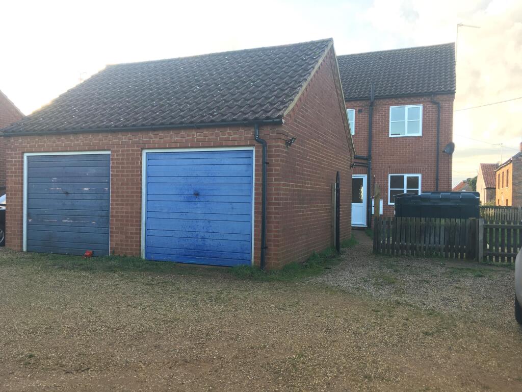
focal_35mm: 29
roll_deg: +0.0
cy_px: 196
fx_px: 437
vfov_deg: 48.2
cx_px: 261
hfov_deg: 61.7
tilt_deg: -0.7
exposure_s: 1/110
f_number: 2.2
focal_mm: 4.15
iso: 25
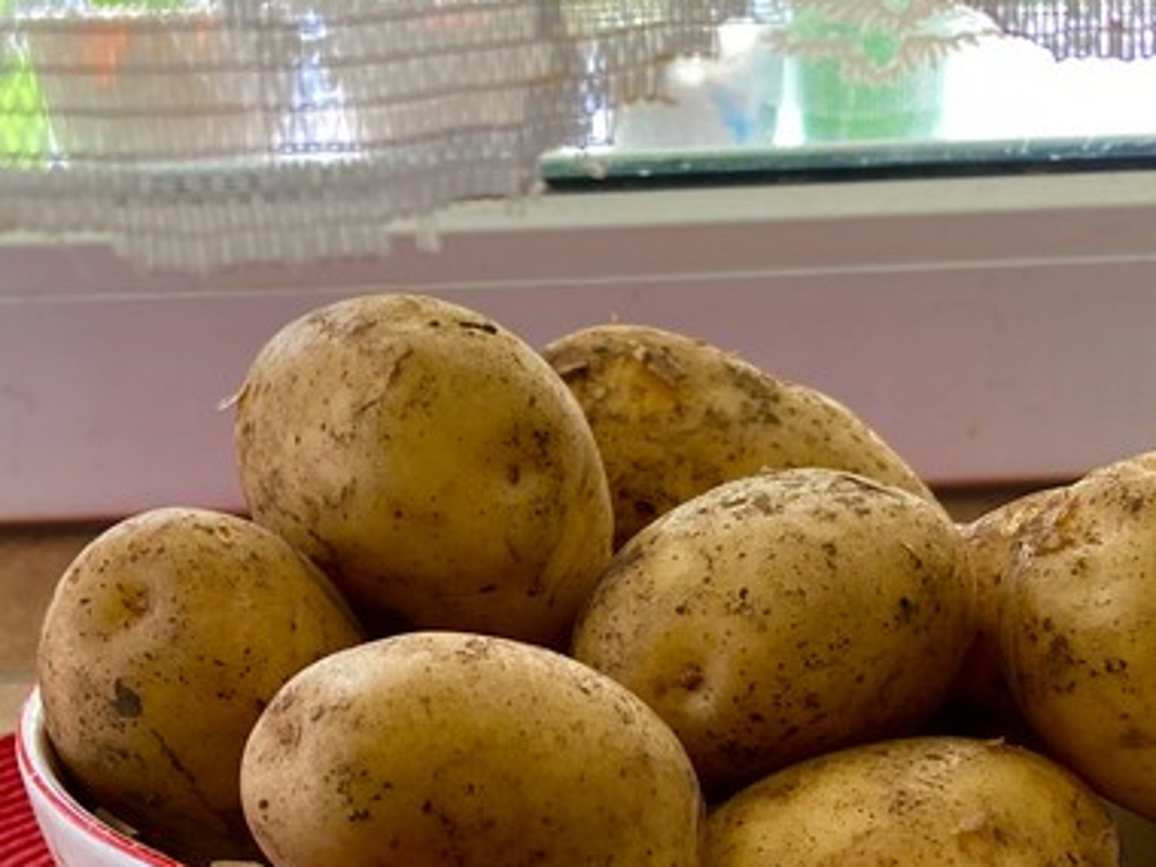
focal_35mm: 59
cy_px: 648
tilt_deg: -20.4
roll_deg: +1.4
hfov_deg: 32.7
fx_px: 1970
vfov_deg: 24.5
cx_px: 511
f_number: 1.8
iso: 80
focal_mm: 3.99
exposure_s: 1/74
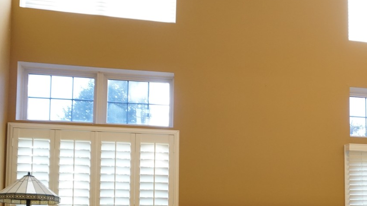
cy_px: 206
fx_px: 467
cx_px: 291
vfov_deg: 23.8
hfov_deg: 41.2
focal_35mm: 48
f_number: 4.5
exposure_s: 1/60
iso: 800
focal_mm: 16
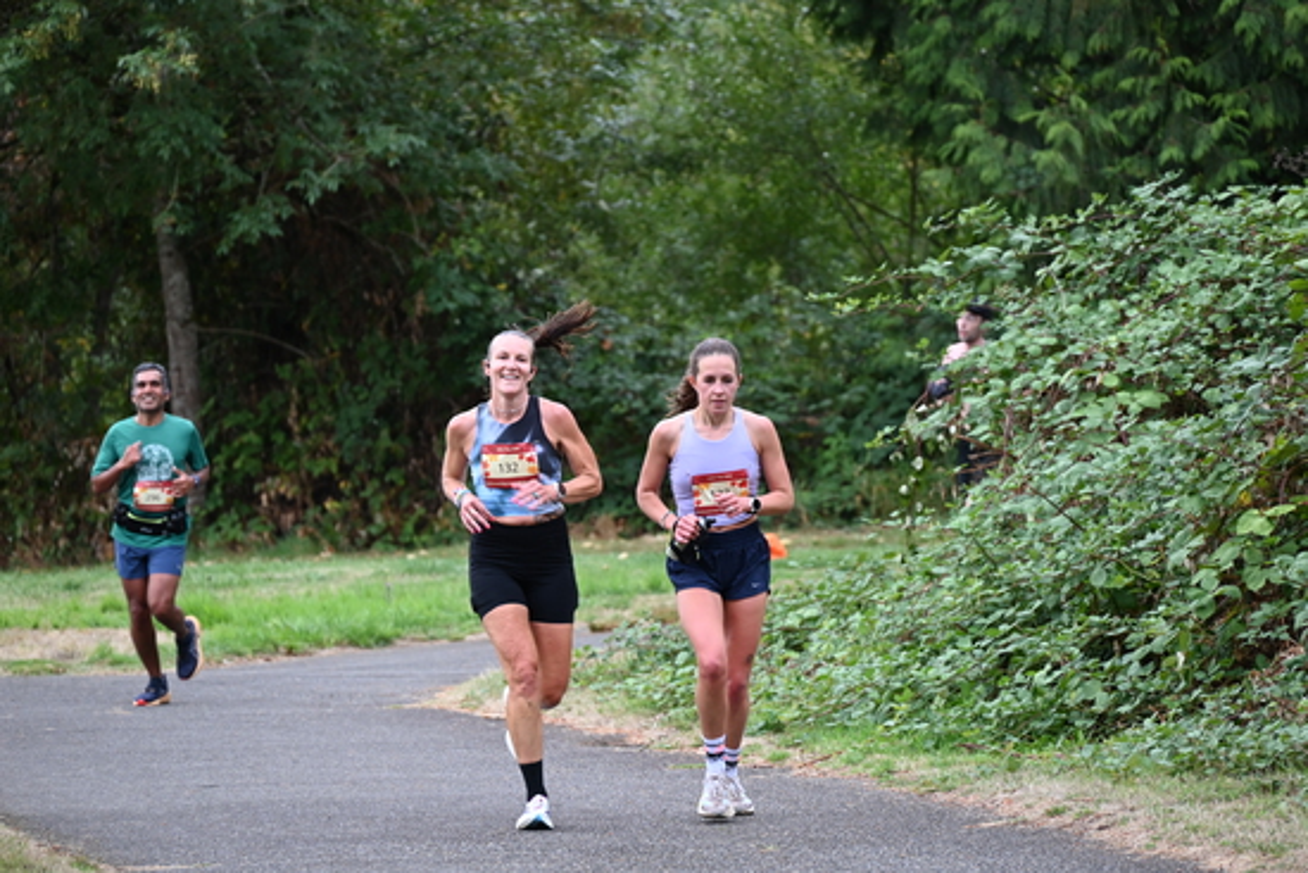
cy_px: 436
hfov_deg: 10.3
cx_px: 654
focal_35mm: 200
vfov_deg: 6.9
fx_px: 7268
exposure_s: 1/250
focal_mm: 200
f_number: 6.3
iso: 800
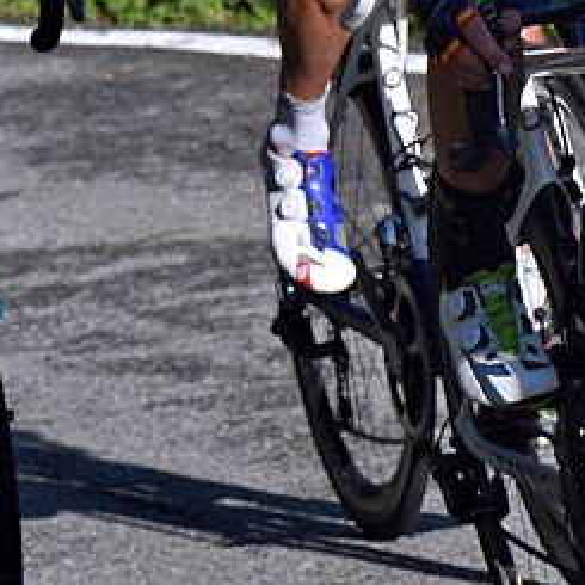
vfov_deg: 3.3
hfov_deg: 3.3
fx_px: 10267
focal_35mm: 537
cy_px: -181
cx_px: 716
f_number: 16
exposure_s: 1/500
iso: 1000
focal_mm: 155
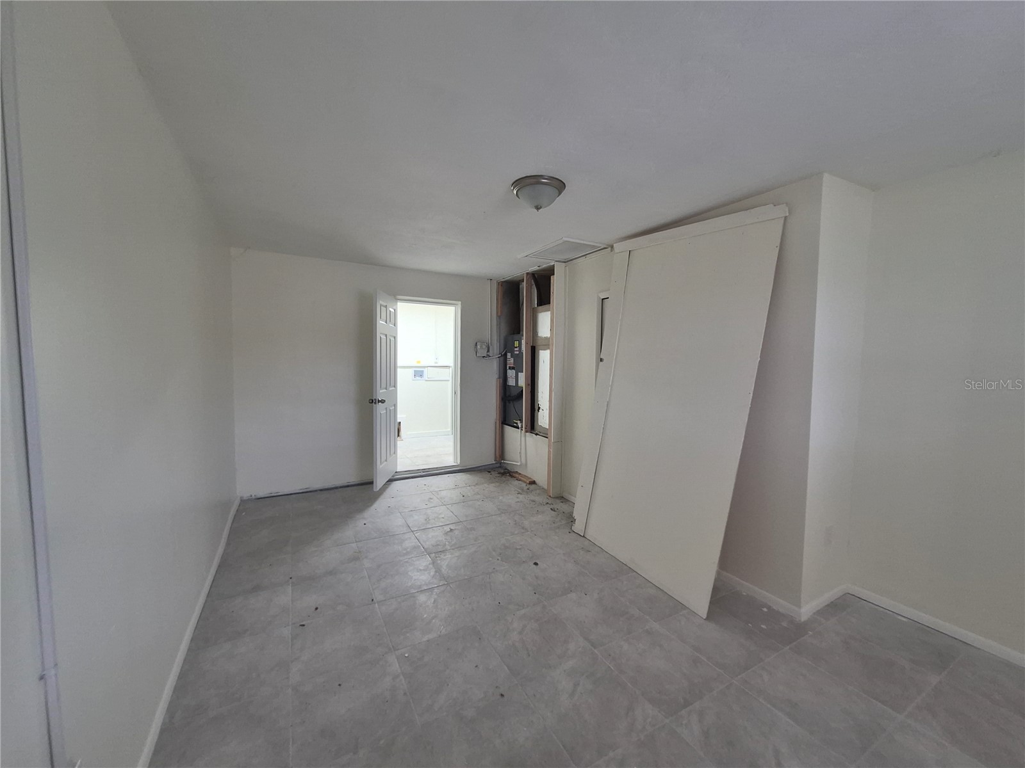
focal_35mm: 13
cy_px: 384
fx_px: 385
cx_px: 512
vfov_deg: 89.9
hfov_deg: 106.2
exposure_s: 1/60
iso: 250
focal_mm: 1.74
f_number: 2.2
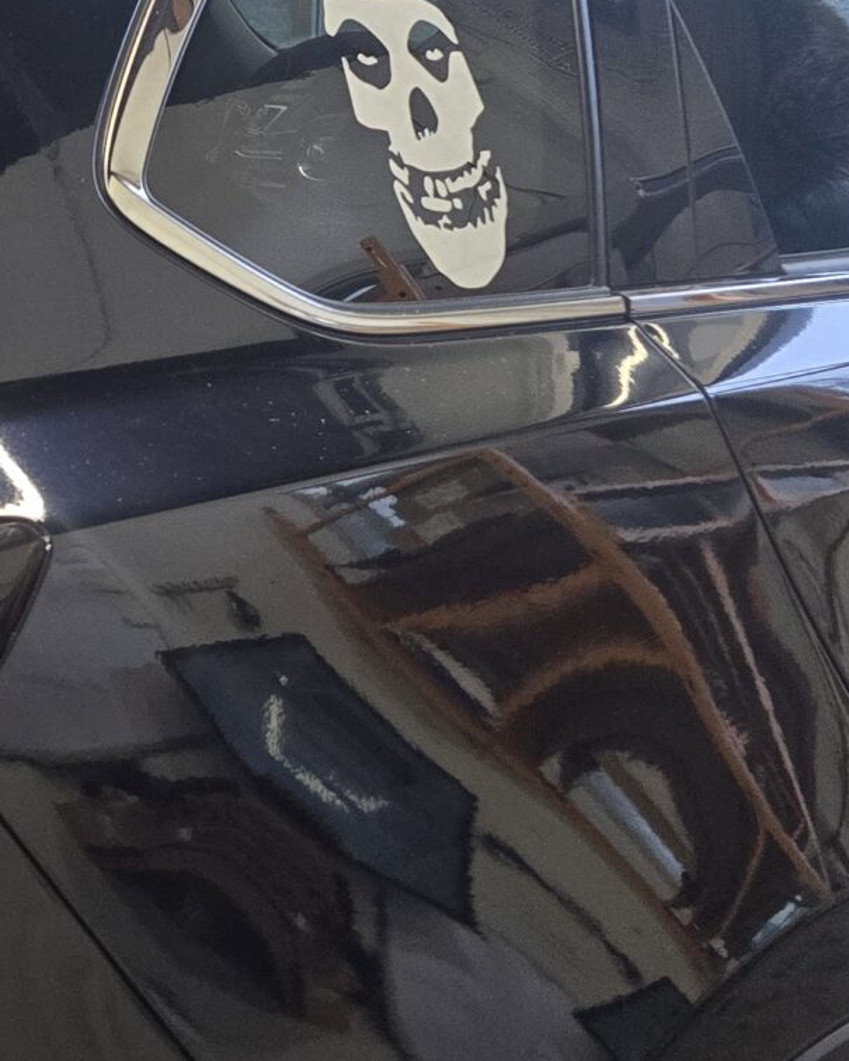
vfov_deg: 24.3
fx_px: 2387
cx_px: -741
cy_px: 104
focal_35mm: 76
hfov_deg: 16.4
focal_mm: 6.3
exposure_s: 1/120
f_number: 1.7
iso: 250
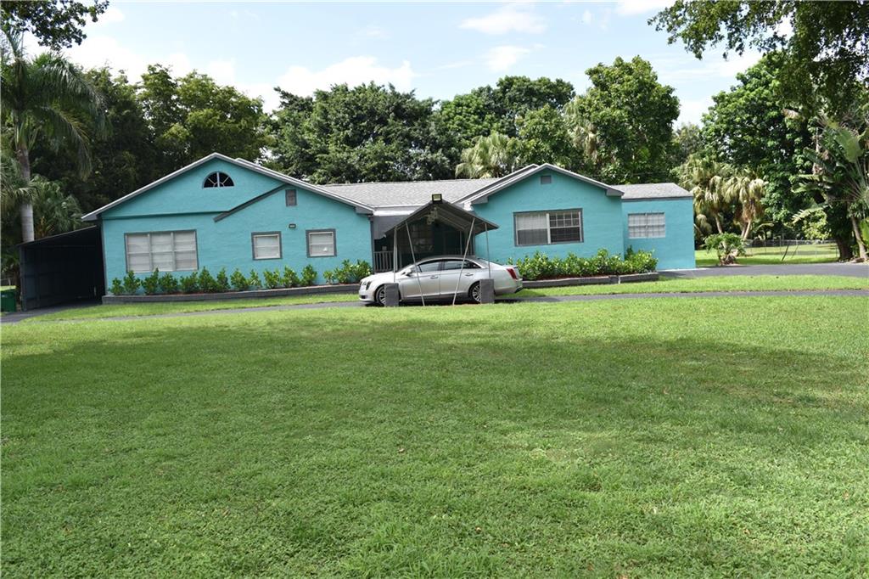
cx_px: 434
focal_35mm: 36
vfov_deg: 36.8
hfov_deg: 53.1
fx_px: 869
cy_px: 290
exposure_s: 1/250
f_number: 8
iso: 200
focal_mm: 24
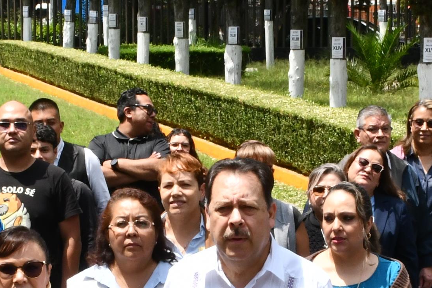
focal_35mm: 129
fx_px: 1548
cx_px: 243
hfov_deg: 15.9
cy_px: 320
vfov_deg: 10.5
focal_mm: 23
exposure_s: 1/250
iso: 800
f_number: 20
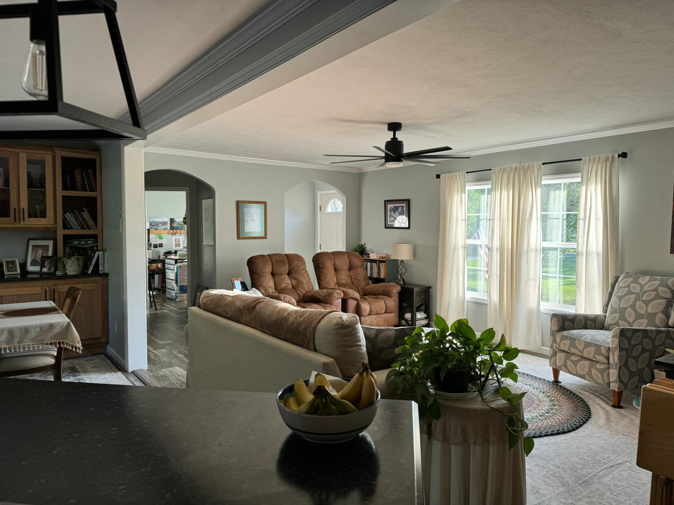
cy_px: 252
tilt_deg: -2.0
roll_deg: -0.9
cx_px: 337
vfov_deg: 56.8
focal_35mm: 24
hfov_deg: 71.6
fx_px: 467
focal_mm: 6.76
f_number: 1.78
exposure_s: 1/121
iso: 80
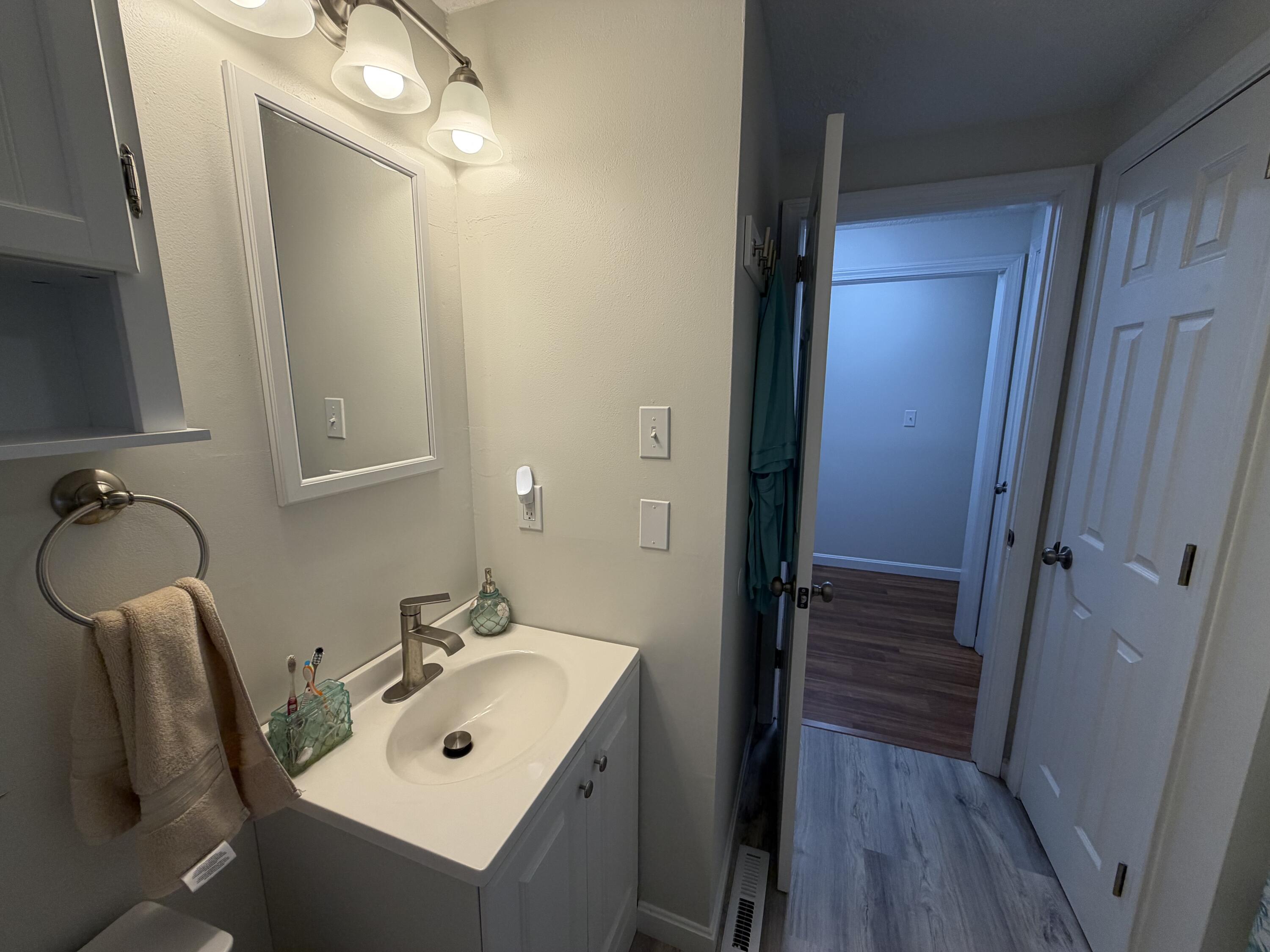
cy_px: 476
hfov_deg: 102.1
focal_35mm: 14
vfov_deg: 85.7
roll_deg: +1.1
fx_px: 514
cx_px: 635
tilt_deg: -9.9
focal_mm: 2.22
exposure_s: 1/120
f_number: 2.2
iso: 80
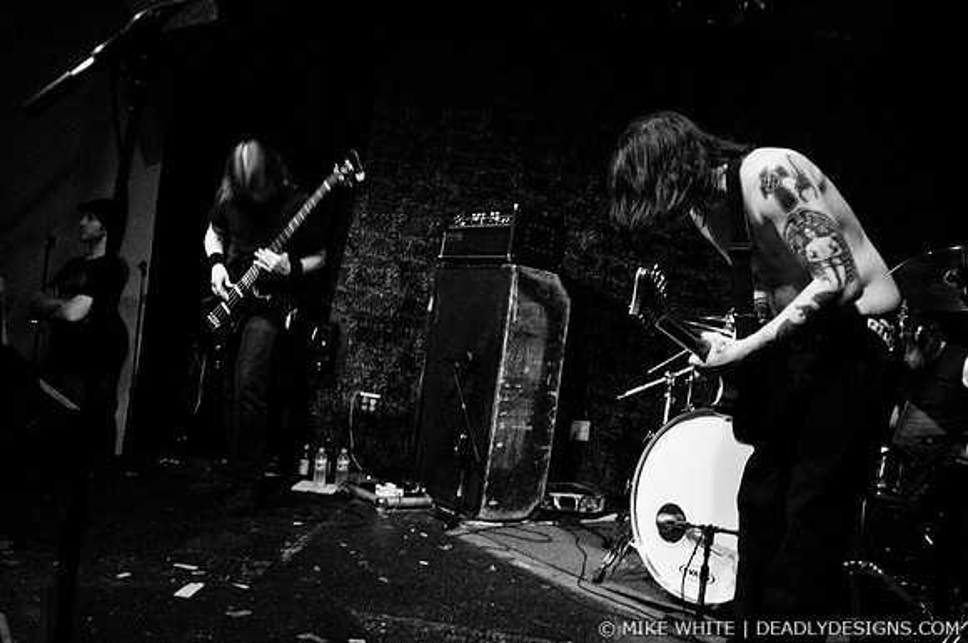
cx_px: 484
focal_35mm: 30
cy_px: 322
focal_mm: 20
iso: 1250
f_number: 2.8
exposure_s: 1/40
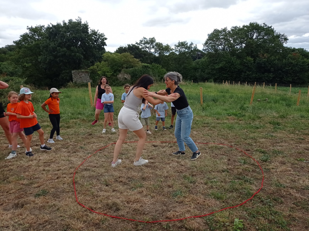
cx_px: 154
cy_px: 116
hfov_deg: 63.5
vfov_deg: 49.7
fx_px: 250
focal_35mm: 28
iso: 103
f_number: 1.79
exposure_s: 1/2283
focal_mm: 4.74
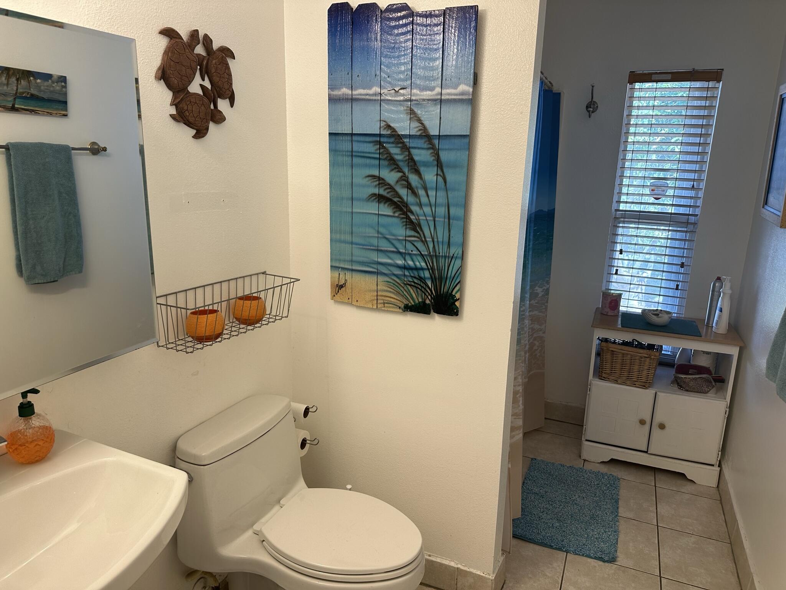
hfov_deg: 71.6
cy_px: 295
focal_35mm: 24
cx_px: 393
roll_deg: -1.9
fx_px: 545
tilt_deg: -14.1
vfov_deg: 56.8
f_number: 1.78
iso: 100
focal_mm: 6.86
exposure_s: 1/156
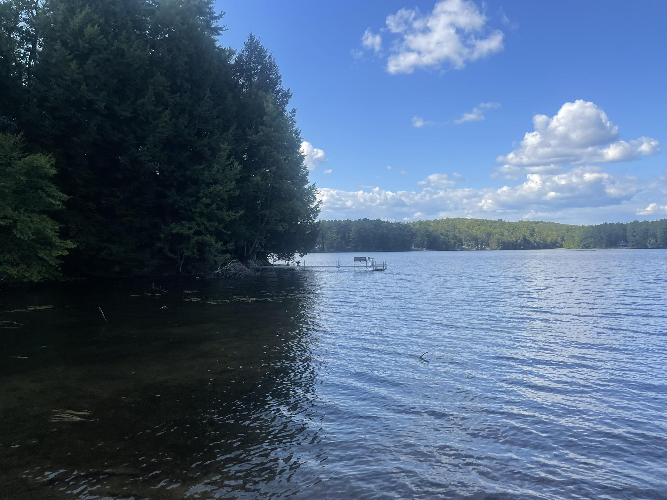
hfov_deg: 67.3
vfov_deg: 53.1
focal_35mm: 26
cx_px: 334
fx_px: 501
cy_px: 250
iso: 32
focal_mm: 4.2
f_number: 1.6
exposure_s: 1/2564
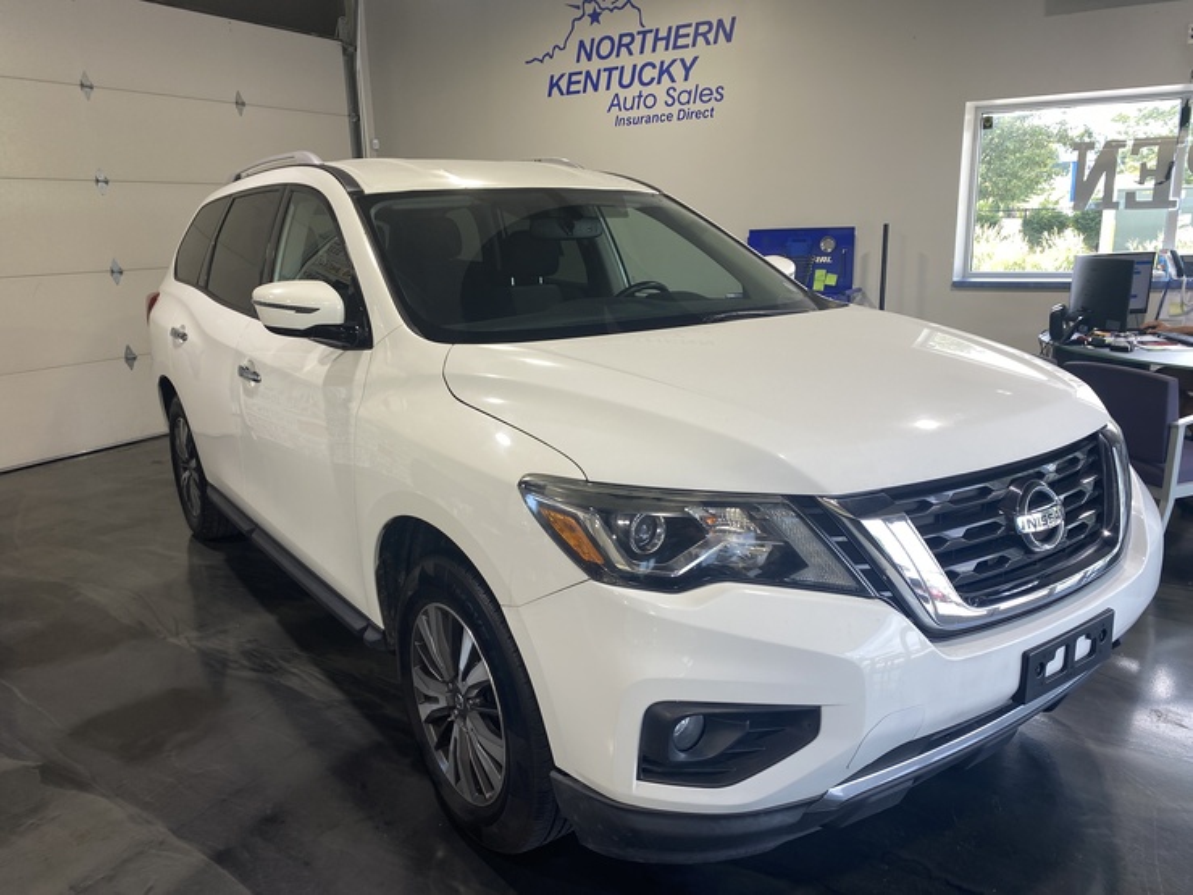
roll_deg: +1.6
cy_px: 448
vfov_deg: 53.0
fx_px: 896
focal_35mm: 26
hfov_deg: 67.3
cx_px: 596
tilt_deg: -14.2
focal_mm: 4.25
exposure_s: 1/120
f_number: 1.8
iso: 40
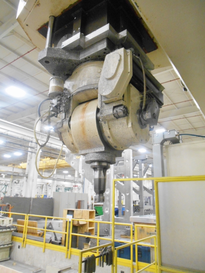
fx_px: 205
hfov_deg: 53.1
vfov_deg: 67.3
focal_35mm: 26
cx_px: 102
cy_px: 136
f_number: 3.4
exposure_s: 1/15
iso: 400
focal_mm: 4.7
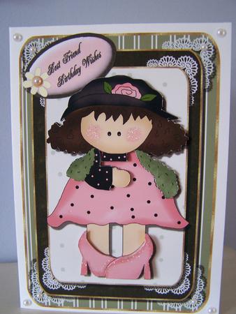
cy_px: 157
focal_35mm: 38
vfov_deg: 49.0
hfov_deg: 37.8
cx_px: 118
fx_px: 345
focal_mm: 6.3
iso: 140
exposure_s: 1/20
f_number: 2.8
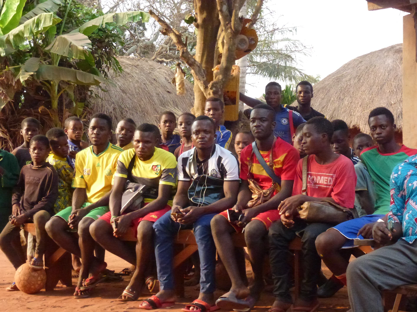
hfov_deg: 27.4
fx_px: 855
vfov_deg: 20.7
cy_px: 156
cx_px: 208
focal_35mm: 71
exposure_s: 1/320
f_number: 4.7
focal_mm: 12.7
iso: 800
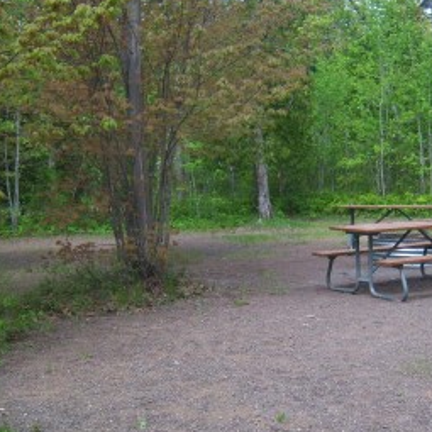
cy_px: 274
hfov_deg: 26.7
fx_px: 904
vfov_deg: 26.8
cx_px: 291
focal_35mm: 64
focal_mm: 7.5
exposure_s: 1/500
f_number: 2.8
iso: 80
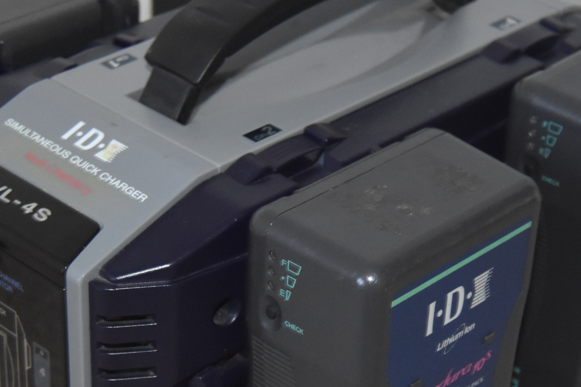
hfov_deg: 19.8
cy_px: 244
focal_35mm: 103
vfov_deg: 13.3
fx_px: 1662
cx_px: 283
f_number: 4.2
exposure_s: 1/60
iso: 1800
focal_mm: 30
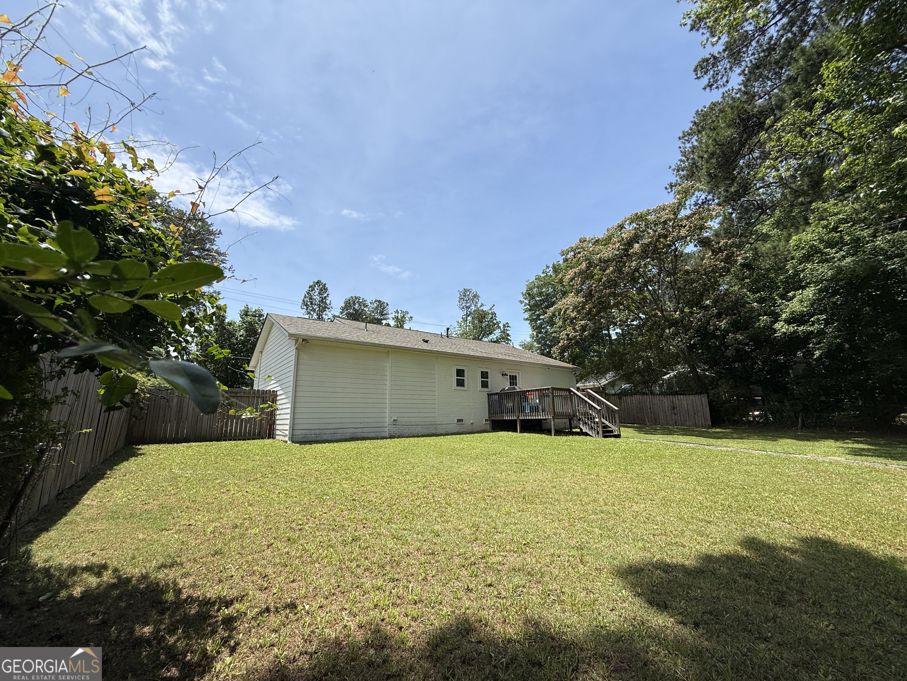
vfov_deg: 85.7
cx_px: 454
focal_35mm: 14
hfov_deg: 102.1
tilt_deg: +12.5
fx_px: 367
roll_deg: +1.6
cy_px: 340
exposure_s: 1/1901
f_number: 2.2
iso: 50
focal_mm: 2.22
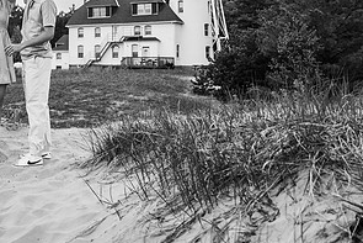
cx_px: 69
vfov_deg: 24.2
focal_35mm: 54
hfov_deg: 35.6
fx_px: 545
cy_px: 12
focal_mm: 27.5
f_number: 2.8
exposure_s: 1/1600
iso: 200
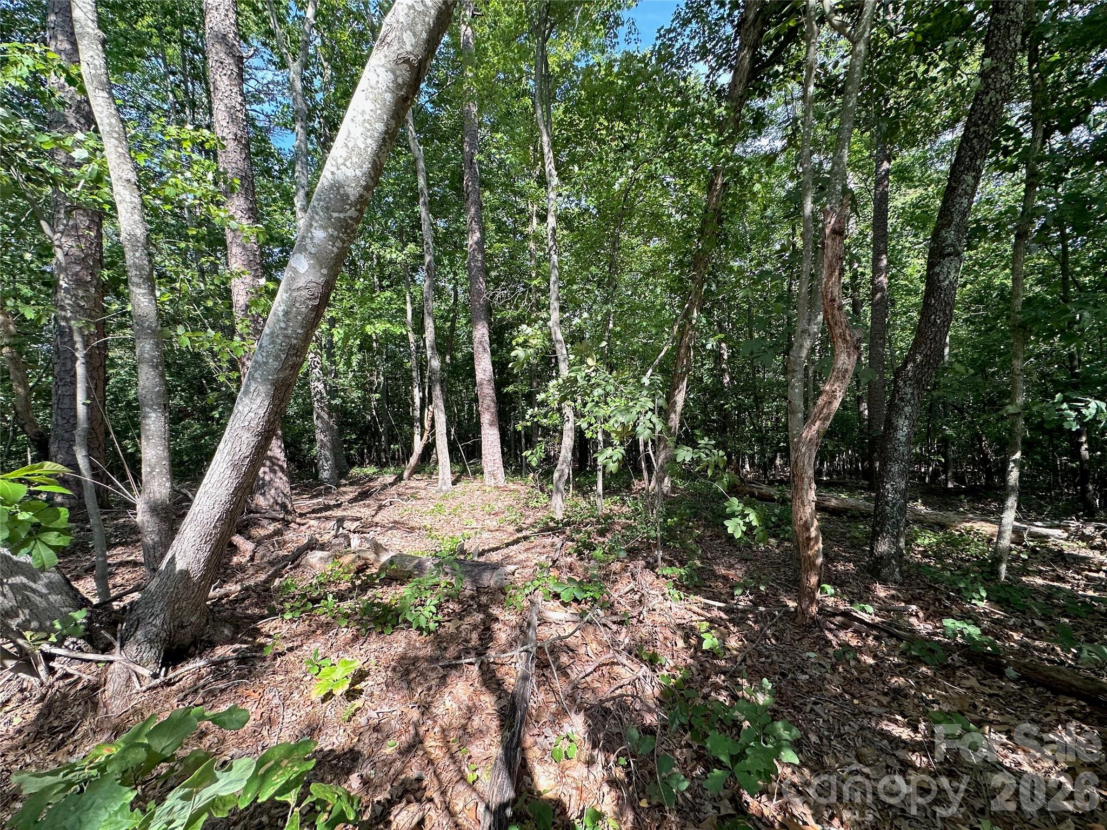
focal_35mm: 14
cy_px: 415
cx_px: 554
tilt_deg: -4.3
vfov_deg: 85.7
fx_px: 448
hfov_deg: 102.1
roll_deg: +1.9
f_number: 2.2
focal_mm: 2.22
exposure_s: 1/123
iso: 40
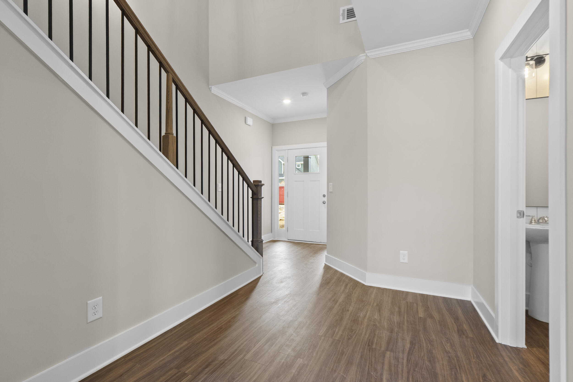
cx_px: 286
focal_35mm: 17
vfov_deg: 70.4
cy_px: 191
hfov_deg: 93.3
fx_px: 271
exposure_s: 1/2.5
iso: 250
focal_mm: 11.5
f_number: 9
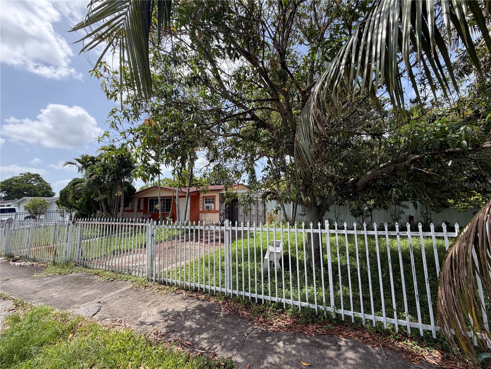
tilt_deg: +7.8
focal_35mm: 14
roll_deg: +1.3
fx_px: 199
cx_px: 246
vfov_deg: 85.7
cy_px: 184
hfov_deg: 102.1
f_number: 2.2
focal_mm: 2.22
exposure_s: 1/770
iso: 32
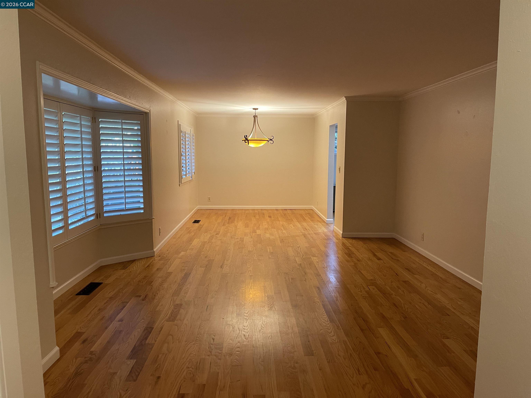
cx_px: 266
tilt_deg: -7.6
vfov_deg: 53.1
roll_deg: -0.3
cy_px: 199
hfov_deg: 67.3
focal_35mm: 26
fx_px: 399
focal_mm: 5.1
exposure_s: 1/60
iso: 320
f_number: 1.6
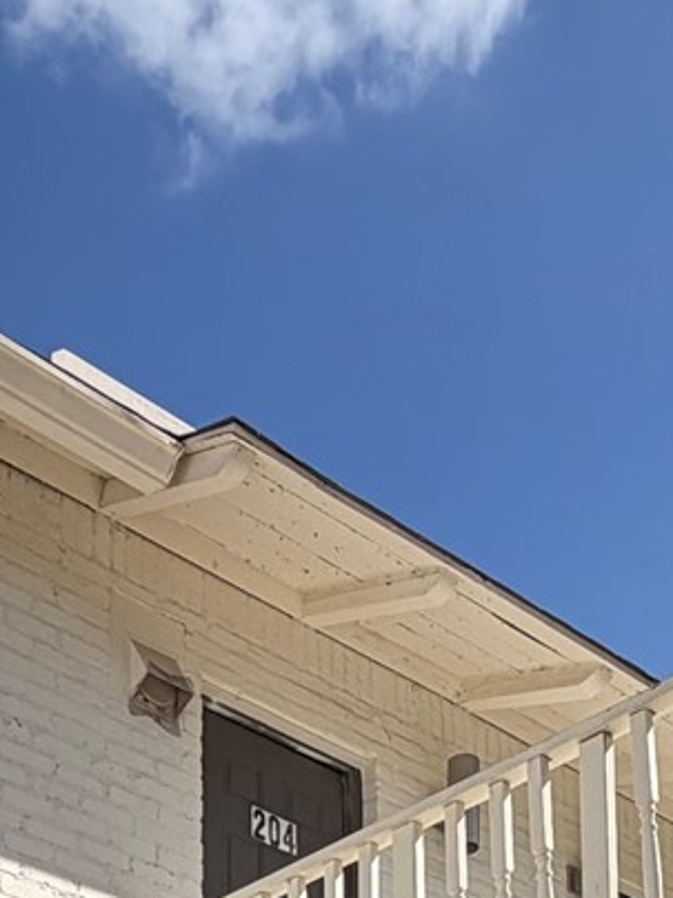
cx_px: 240
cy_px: 1465
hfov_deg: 20.7
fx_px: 1840
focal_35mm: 71
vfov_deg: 21.4
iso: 20
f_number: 2.2
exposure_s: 1/1368
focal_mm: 2.22
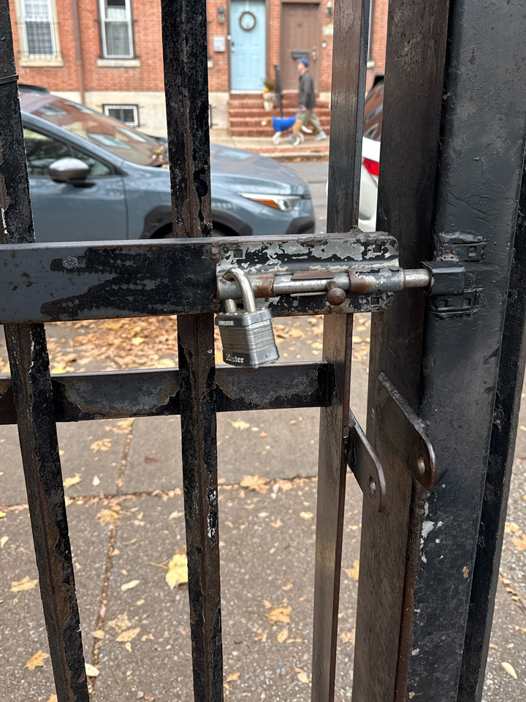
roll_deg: +0.2
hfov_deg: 46.7
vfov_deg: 59.2
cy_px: 265
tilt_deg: -17.8
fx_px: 608
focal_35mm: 30
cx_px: 286
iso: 64
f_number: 1.78
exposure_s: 1/226
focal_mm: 6.76
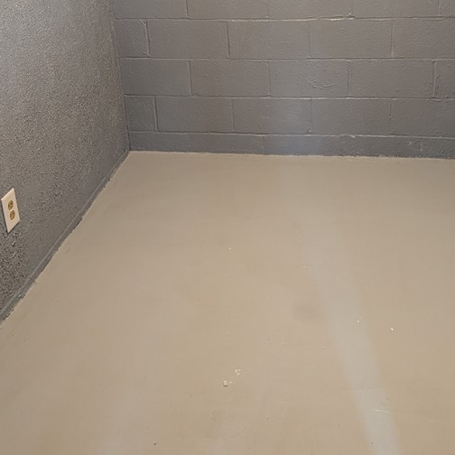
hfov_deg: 39.0
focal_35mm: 43
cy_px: 73
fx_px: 639
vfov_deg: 37.4
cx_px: 276
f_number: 1.68
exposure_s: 1/120
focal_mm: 6.9
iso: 905
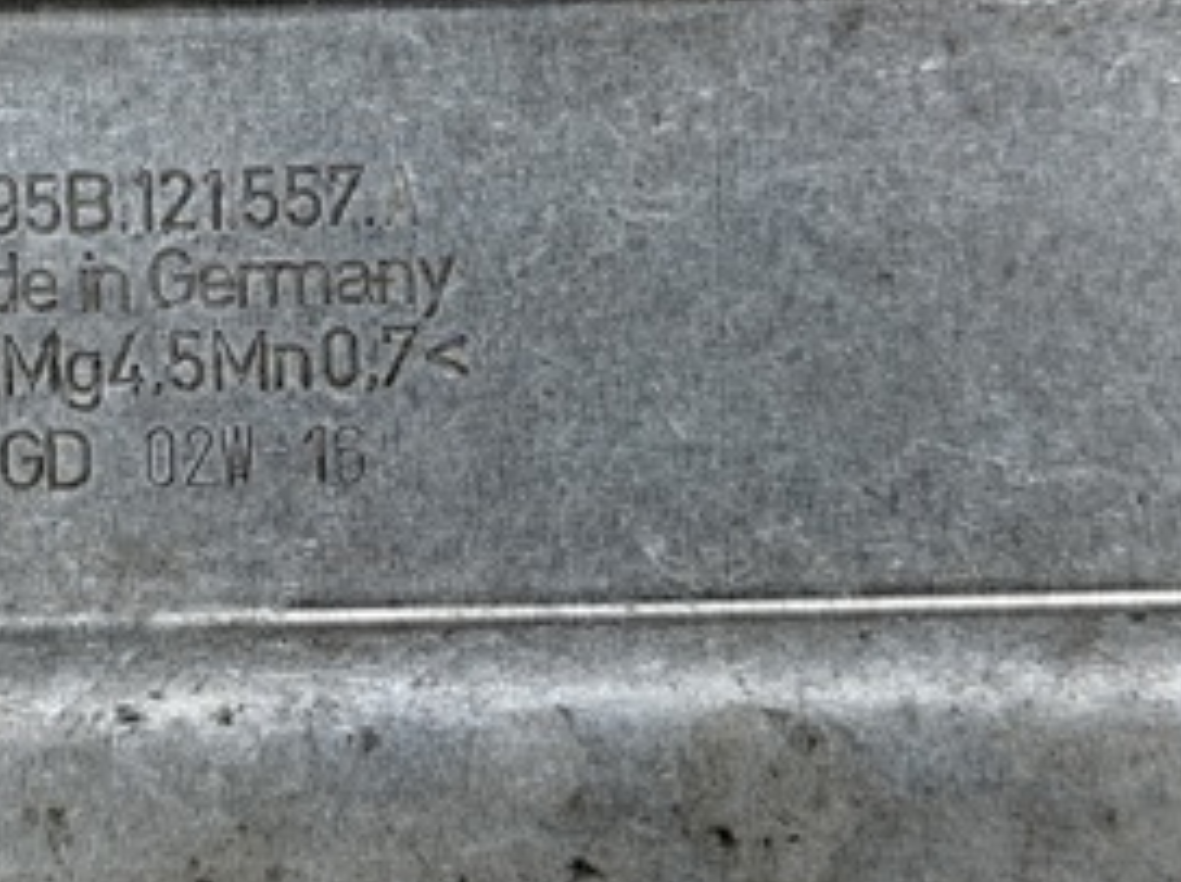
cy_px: 311
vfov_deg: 13.1
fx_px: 3848
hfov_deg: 17.3
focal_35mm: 113
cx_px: 187
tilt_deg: -46.9
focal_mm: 6.76
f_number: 1.78
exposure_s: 1/1307
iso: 64
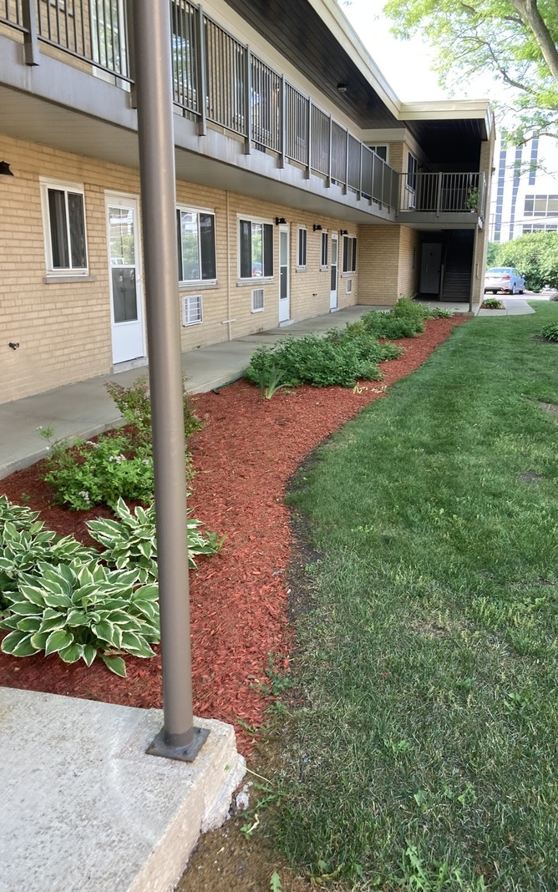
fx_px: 730
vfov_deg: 62.9
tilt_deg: -13.3
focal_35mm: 30
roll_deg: -2.4
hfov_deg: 41.7
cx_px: 324
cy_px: 449
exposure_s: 1/121
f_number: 1.8
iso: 50
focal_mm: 3.99
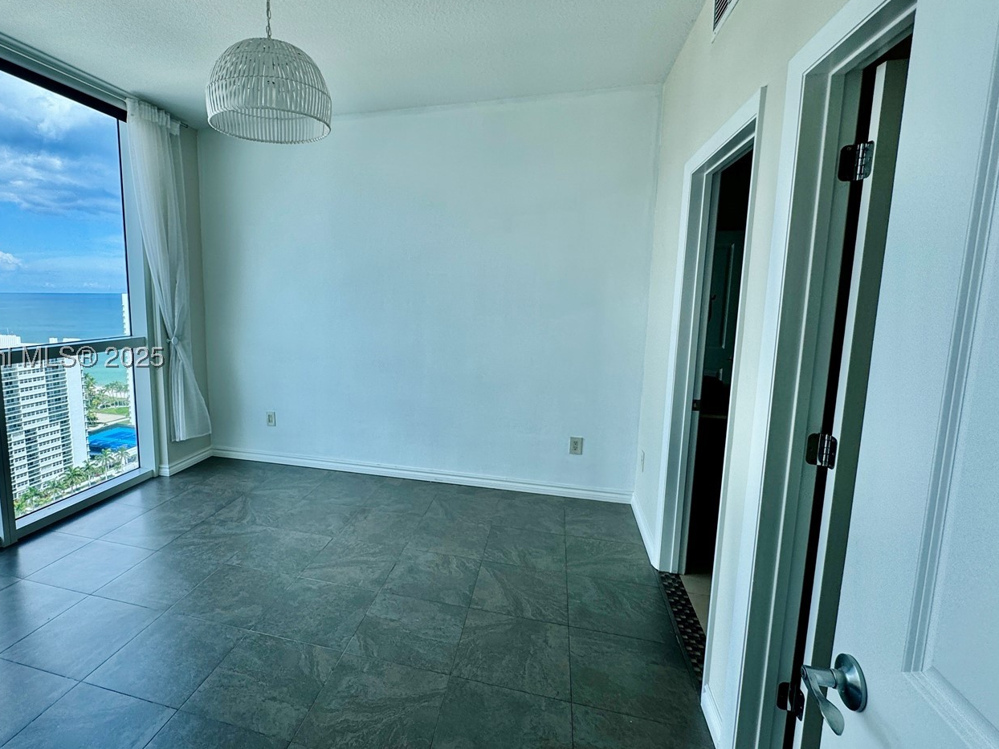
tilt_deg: -8.4
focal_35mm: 18
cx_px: 401
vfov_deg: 71.6
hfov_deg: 86.7
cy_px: 362
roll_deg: -1.1
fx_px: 519
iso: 40
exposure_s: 1/269
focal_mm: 2.22
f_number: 2.2
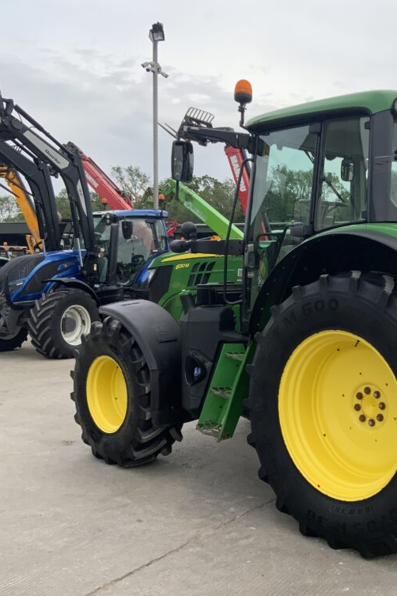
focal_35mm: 41
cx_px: 338
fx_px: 678
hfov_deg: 31.5
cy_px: 302
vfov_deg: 47.4
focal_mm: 3
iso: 16
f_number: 1.8
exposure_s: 1/1279
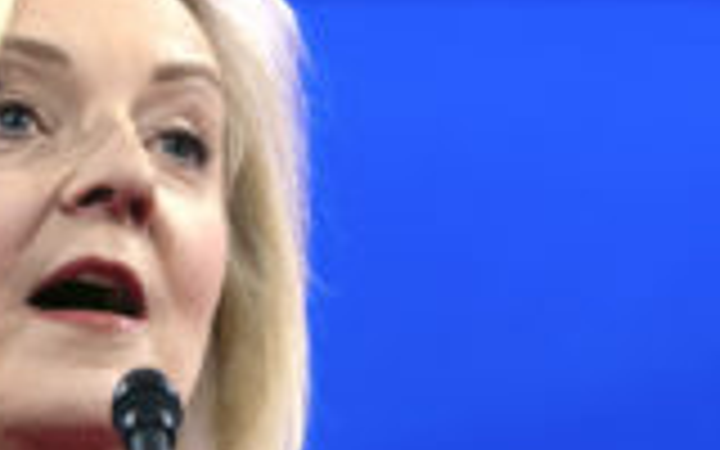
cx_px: 340
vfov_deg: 2.2
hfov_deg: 3.6
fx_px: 11558
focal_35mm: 589
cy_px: 796
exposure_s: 1/320
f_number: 4.5
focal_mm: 143
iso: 1600
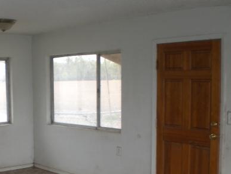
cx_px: 47
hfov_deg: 30.0
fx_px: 421
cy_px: 131
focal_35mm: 63
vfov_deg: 23.1
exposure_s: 1/160
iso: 100
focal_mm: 6.3
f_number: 3.1
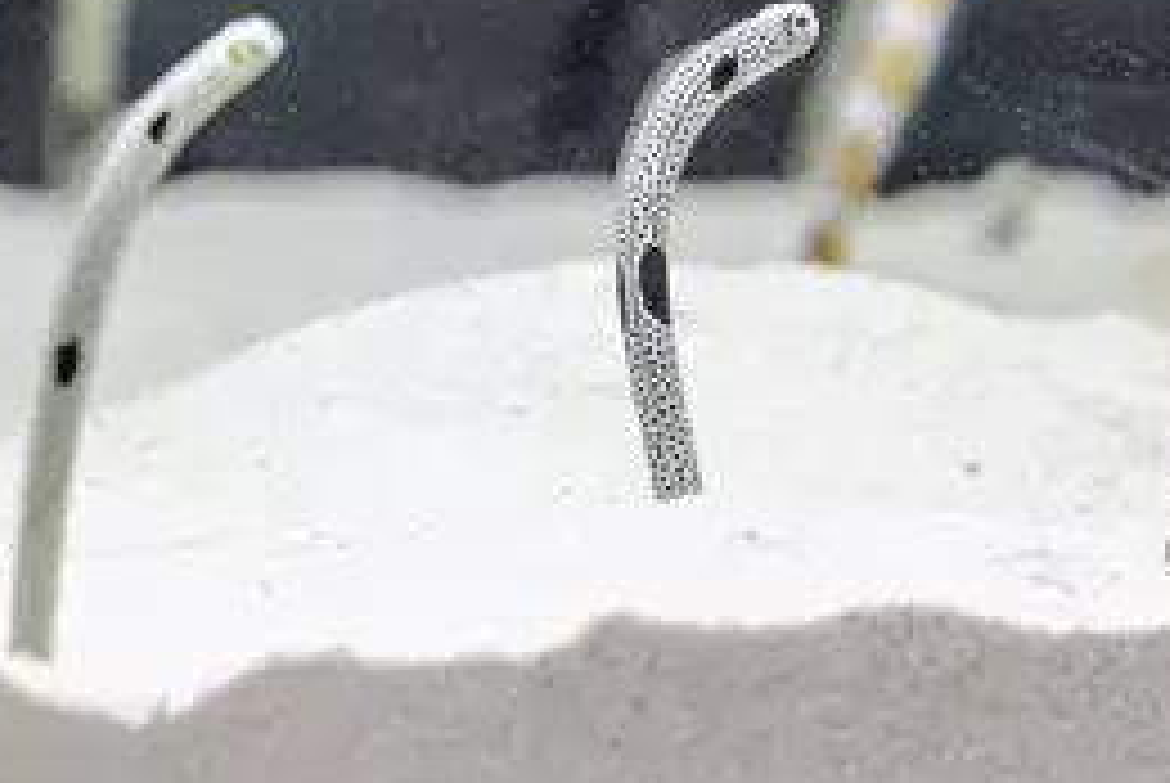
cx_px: 716
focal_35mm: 461
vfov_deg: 3.0
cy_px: 40
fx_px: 14999
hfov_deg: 4.5
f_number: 6.3
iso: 5000
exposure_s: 1/250
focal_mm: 200
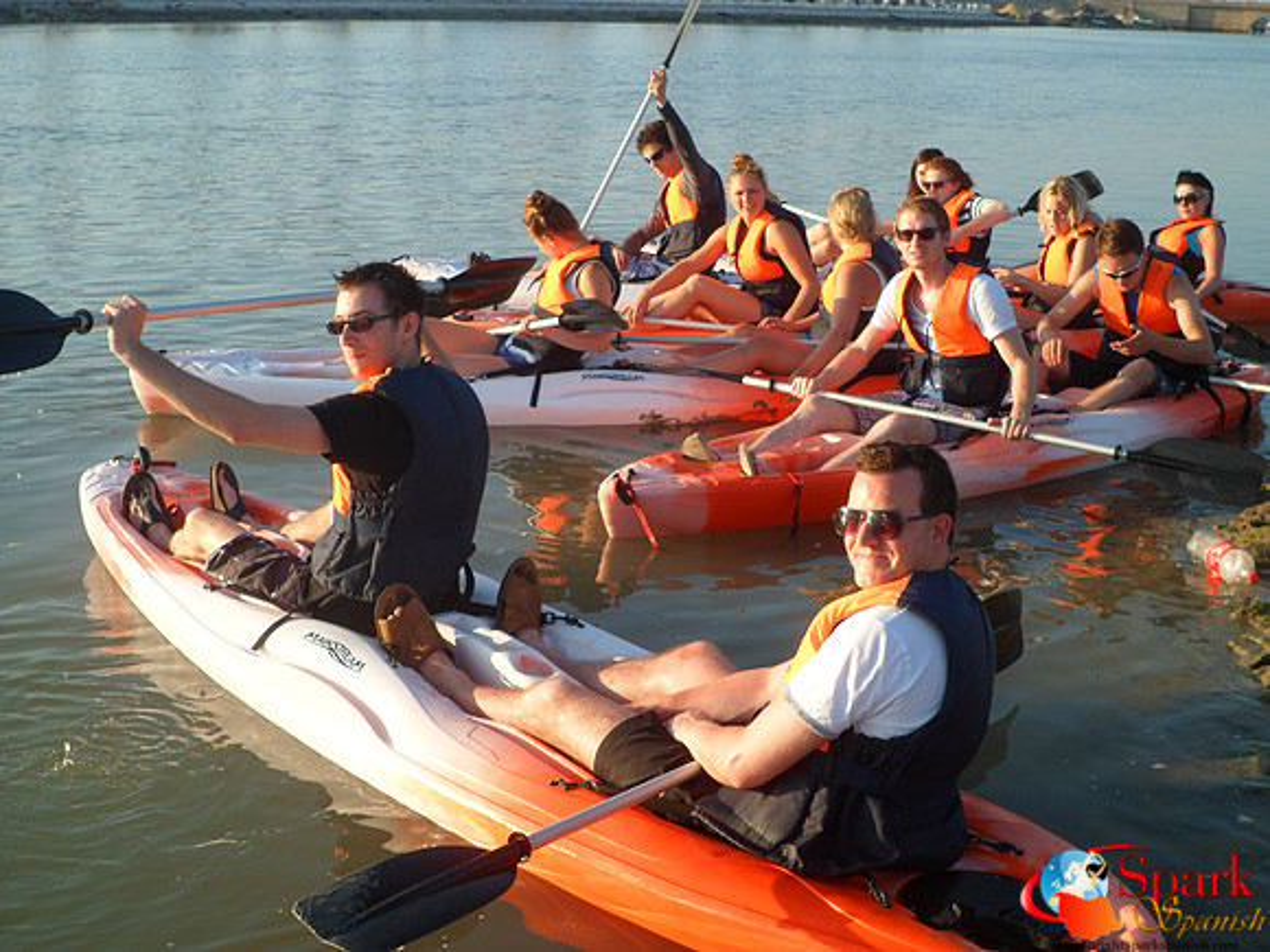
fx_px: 1834
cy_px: 476
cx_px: 635
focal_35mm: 50
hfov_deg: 38.2
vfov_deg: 29.1
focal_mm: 9.3
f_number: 4.7
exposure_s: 1/250
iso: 80
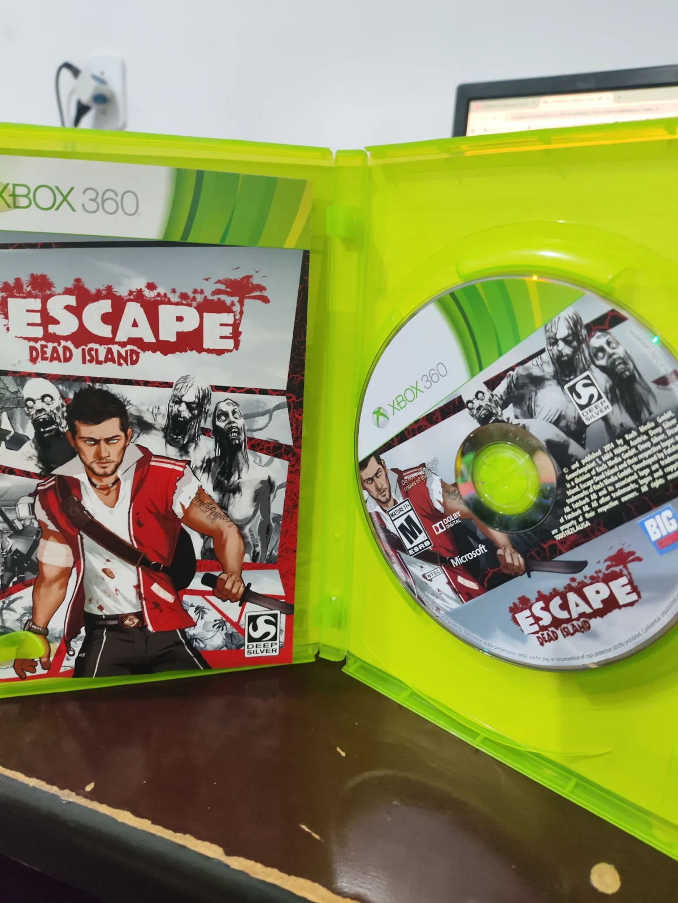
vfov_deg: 71.6
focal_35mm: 24
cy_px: 452
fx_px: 626
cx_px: 339
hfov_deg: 56.9
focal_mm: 4.68
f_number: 1.8
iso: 625
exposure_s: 1/24
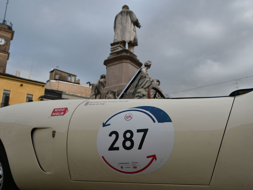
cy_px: 96
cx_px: 124
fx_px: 241
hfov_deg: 55.4
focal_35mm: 33
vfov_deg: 42.9
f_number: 7.1
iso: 200
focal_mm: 20
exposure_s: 1/100
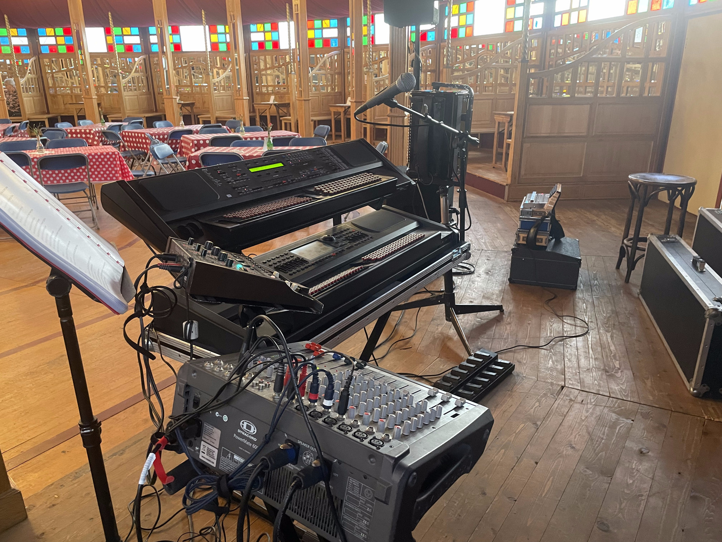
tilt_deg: -19.2
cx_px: 361
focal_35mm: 26
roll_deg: +1.5
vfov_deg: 53.1
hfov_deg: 67.3
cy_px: 271
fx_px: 542
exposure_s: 1/50
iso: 500
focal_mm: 4.2
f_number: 1.6
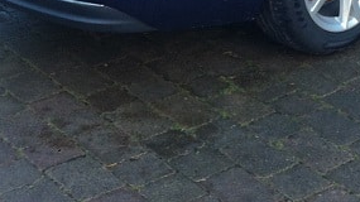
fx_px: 1021
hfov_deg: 19.6
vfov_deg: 10.7
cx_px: 333
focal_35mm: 107
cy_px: -147
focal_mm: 3.85
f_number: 2.8
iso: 80
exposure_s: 1/40
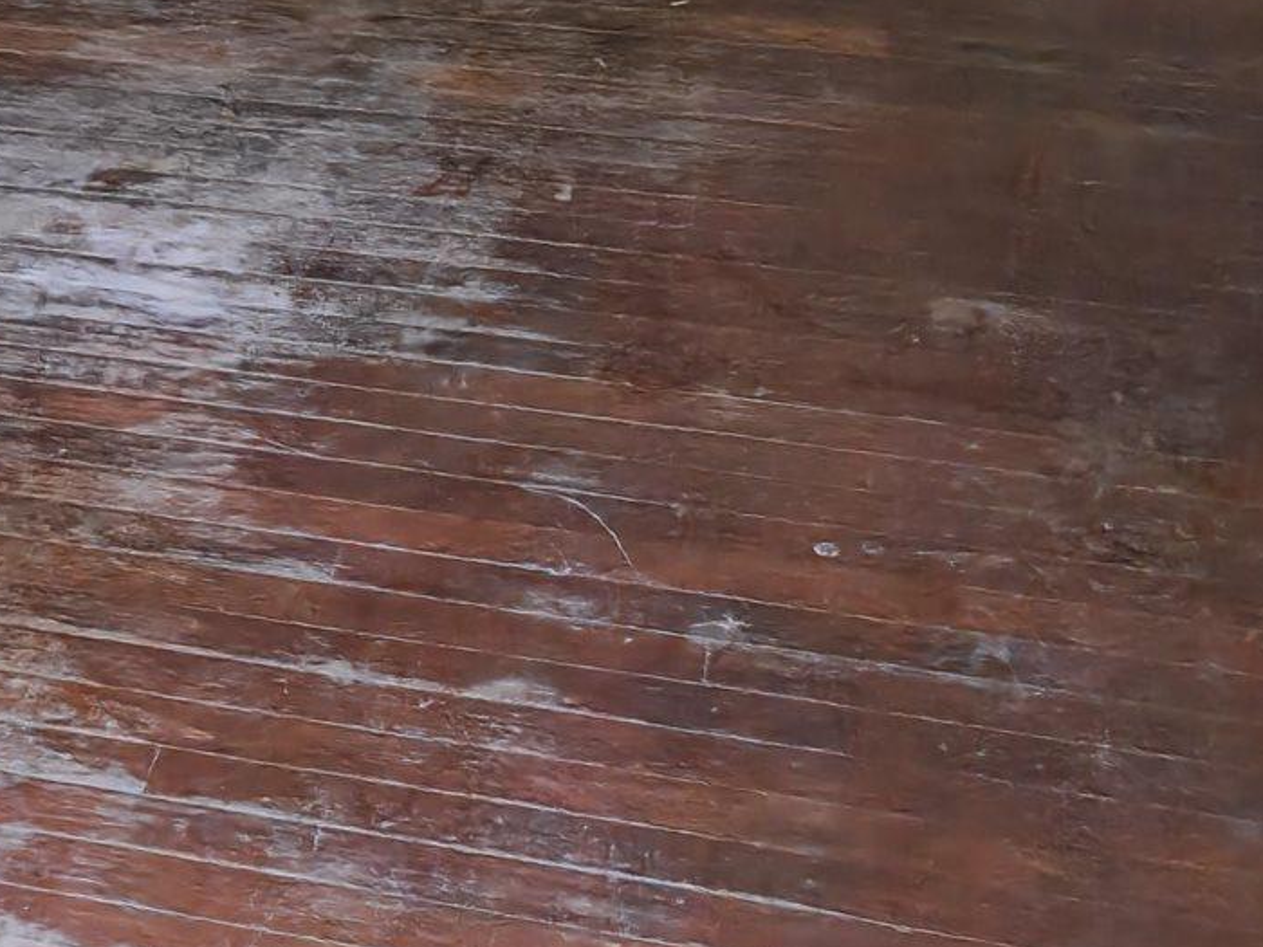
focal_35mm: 101
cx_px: -429
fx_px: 3685
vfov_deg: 13.0
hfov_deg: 18.0
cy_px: -859
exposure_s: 1/24
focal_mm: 5.4
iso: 800
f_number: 1.8
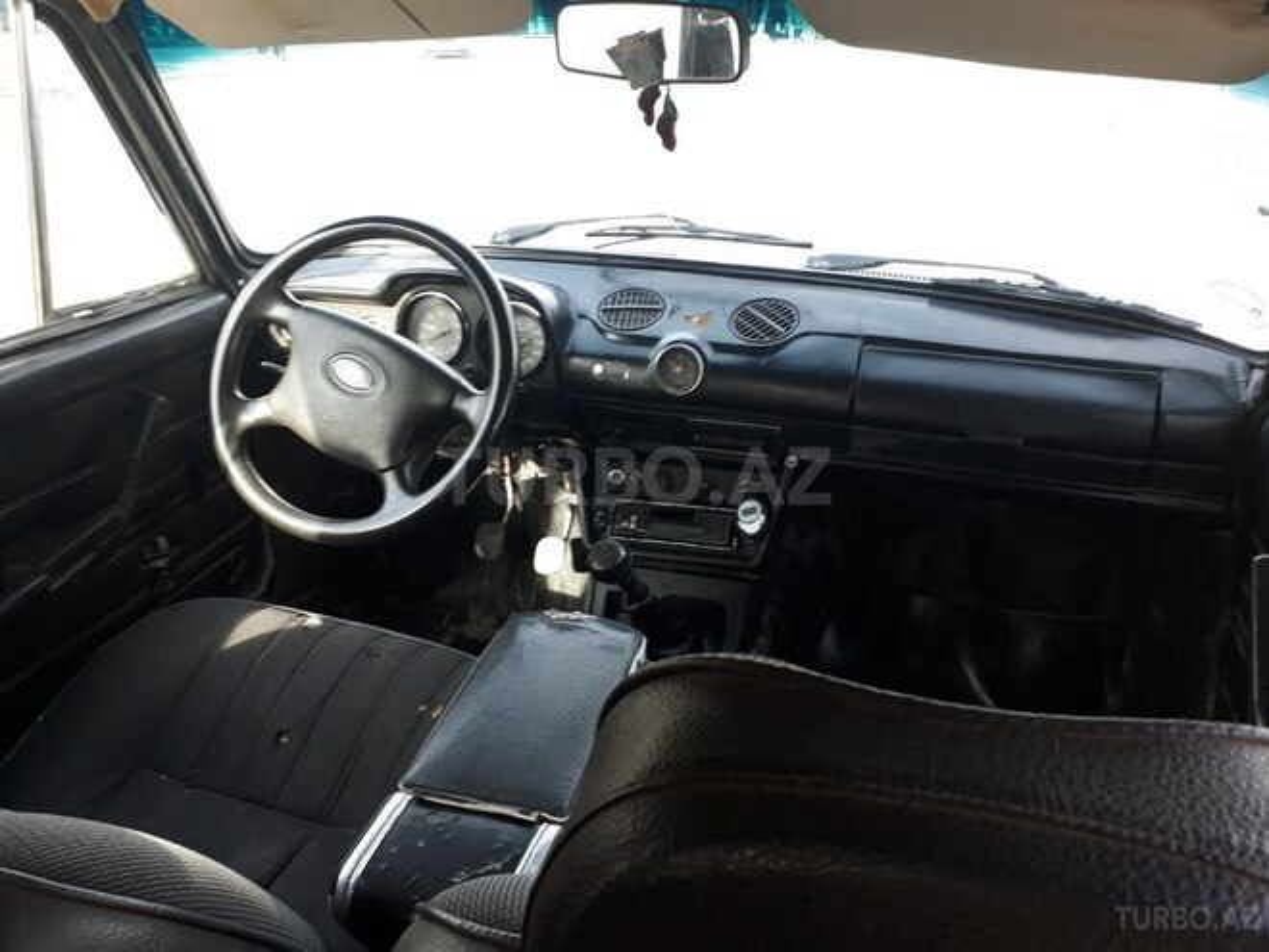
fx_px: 990
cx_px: 634
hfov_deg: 65.3
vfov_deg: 51.4
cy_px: 476
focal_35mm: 27
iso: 50
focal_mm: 3.6
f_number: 1.9
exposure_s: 1/50
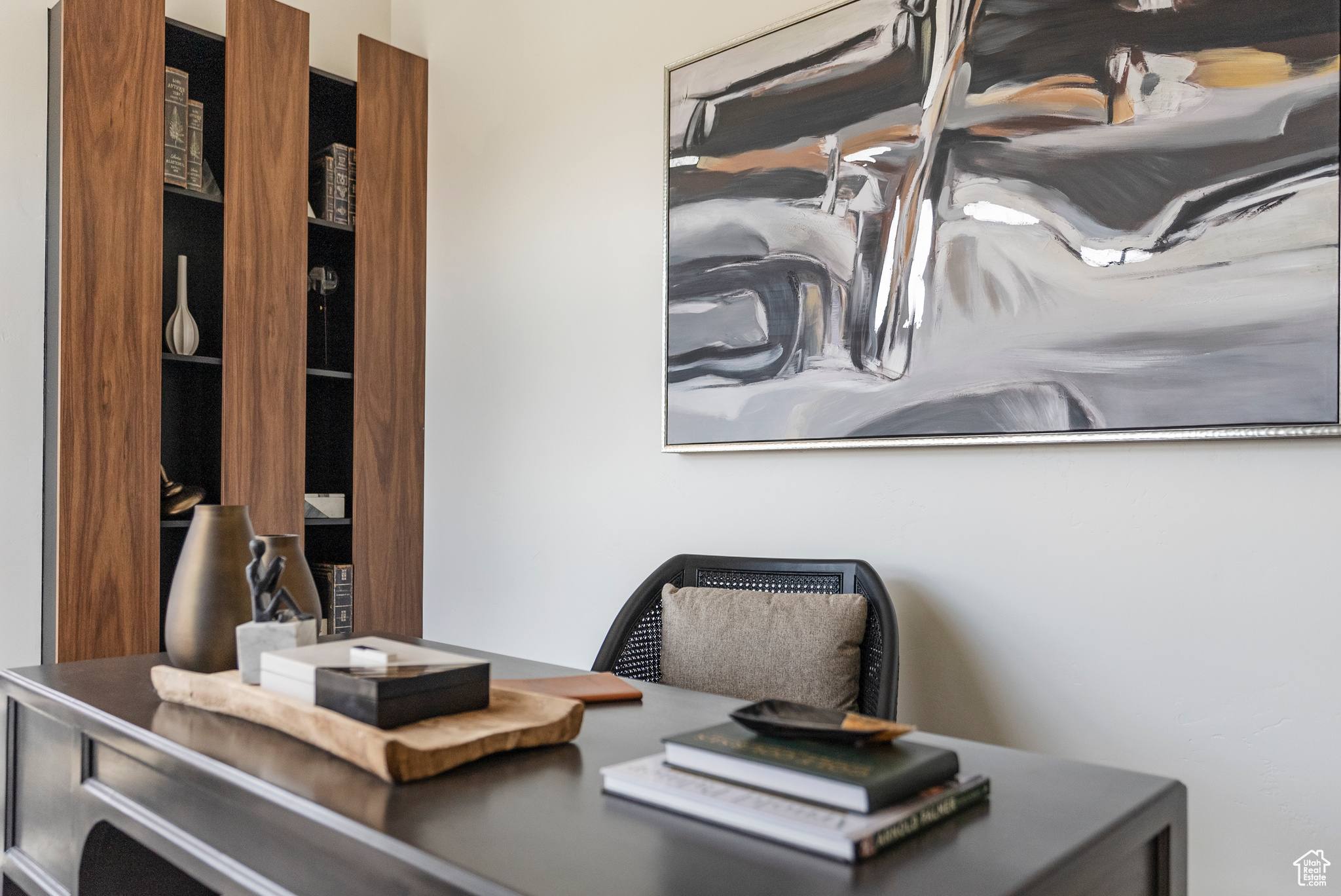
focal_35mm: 26
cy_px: 448
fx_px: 969
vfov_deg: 49.6
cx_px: 670
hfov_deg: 69.4
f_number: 2.8
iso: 640
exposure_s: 1/1250
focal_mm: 26
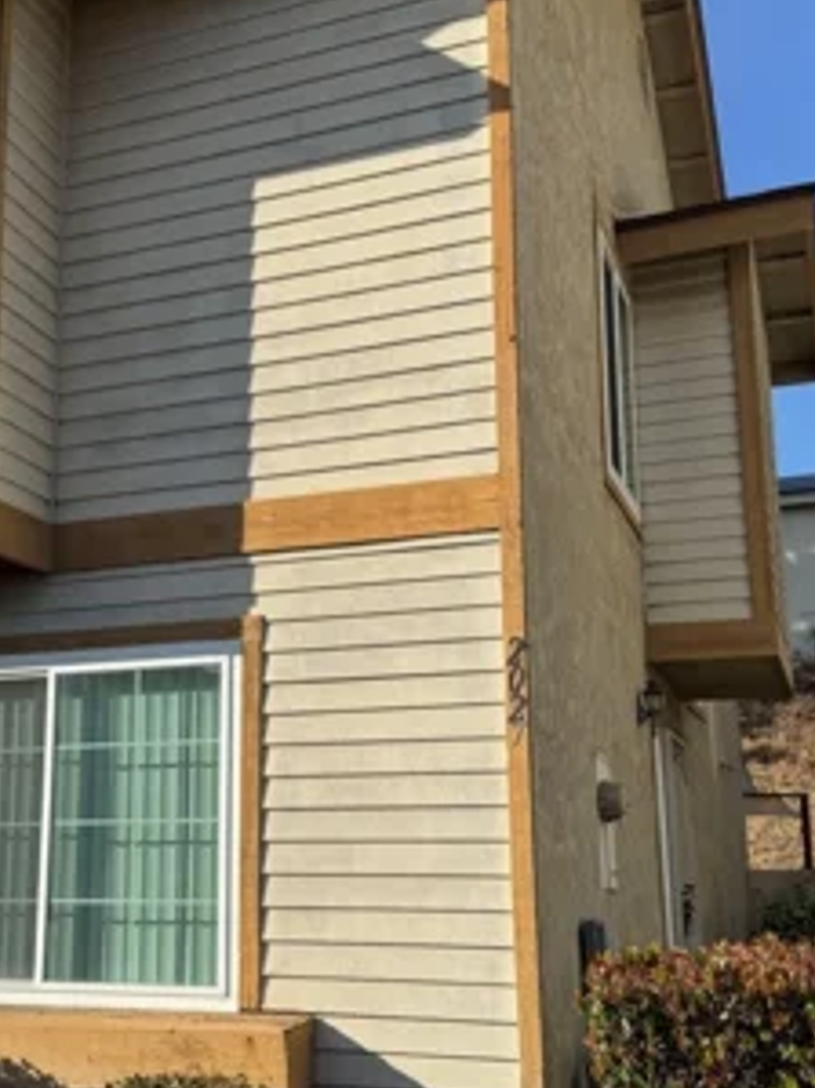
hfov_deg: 31.7
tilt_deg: +11.9
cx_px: 226
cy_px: 582
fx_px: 1414
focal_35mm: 45
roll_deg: +0.0
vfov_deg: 42.1
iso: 80
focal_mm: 6.76
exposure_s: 1/5814
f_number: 1.78
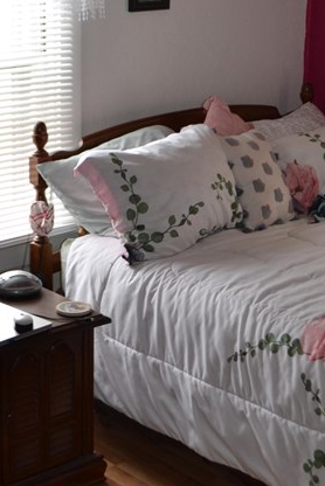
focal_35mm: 83
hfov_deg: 16.4
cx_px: 110
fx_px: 1122
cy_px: 91
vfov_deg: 24.0
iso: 400
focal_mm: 24
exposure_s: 1/60
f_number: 4
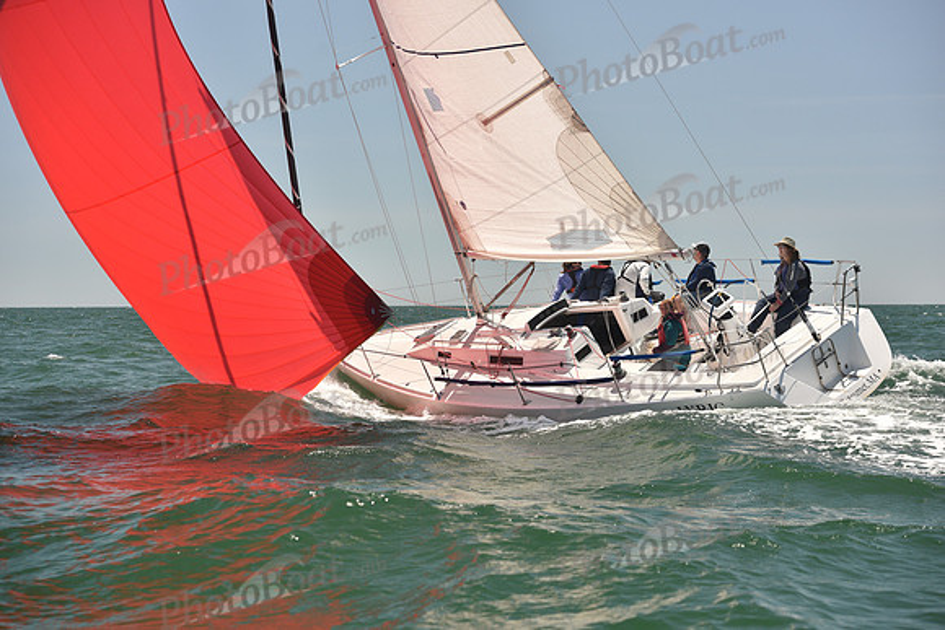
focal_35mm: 70
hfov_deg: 28.8
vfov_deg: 19.5
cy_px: 315
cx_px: 472
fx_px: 1838
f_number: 5
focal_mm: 70
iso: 250
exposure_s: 1/800
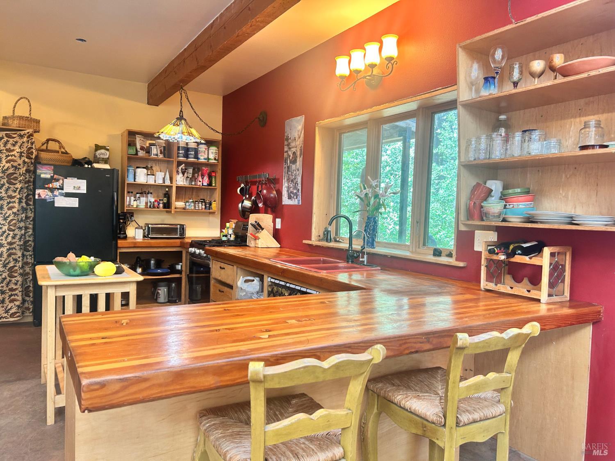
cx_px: 308
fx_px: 462
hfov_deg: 67.3
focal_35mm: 26
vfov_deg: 53.1
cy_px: 230
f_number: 1.5
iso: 100
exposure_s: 1/60
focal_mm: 5.7
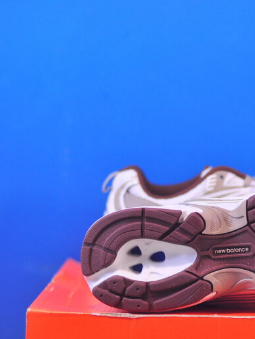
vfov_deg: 17.6
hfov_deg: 13.1
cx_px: 253
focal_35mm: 112
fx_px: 1099
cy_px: 174
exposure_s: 1/320
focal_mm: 50
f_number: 2.2
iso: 250
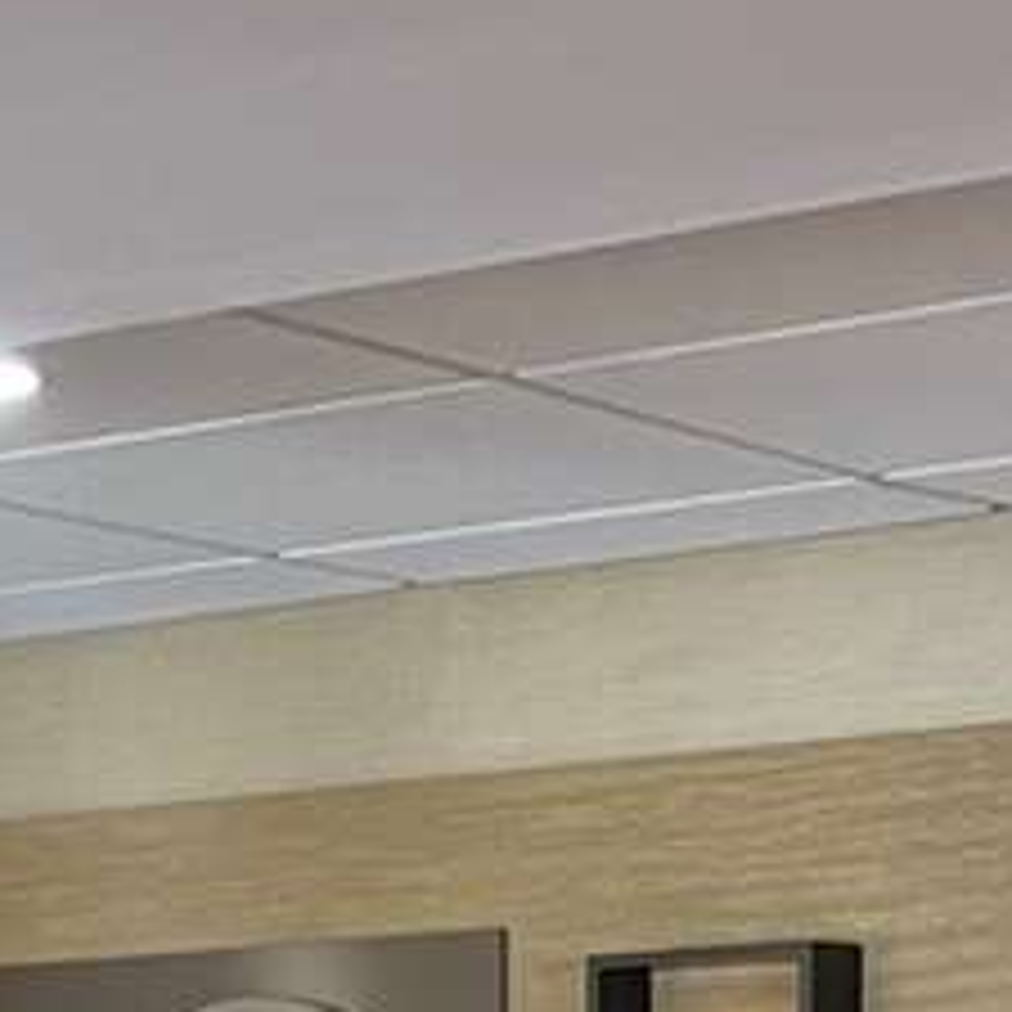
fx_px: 5061
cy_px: 1828
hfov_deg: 11.2
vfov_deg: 10.7
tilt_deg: -6.2
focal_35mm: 153
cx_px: -270
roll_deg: +0.9
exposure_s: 1/60
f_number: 1.6
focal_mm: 5.1
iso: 250
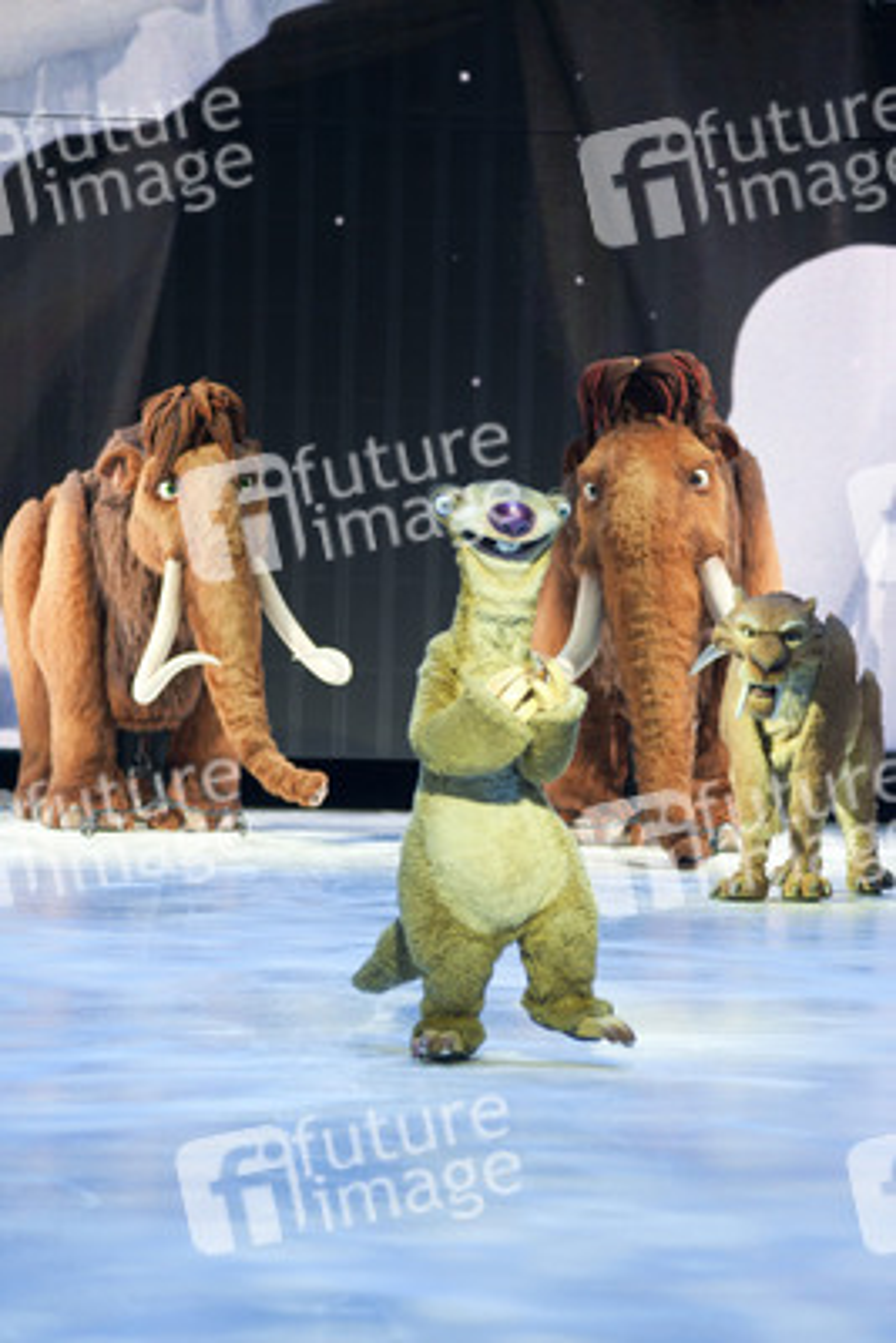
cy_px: 672
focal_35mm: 145
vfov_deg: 14.1
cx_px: 448
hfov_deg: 9.5
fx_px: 5408
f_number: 3.2
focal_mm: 145
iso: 2000
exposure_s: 1/200
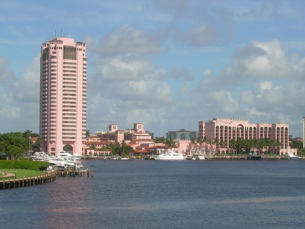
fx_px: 758
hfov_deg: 22.8
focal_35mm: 86
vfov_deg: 17.2
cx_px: 152
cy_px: 114
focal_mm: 14.6
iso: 50
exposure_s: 1/297
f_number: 6.8
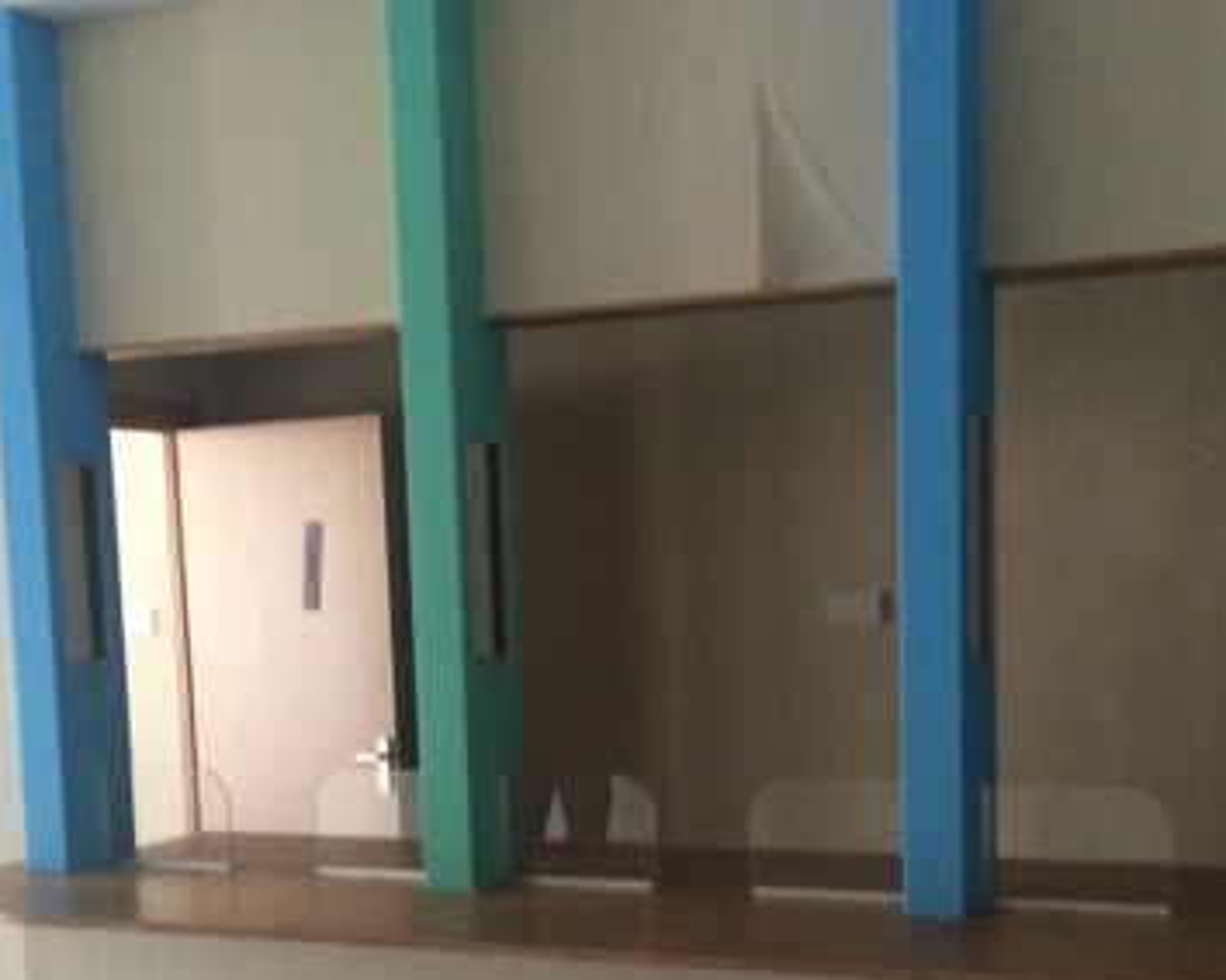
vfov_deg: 28.0
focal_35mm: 53
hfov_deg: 35.3
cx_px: 689
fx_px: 1923
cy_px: 776
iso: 320
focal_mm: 4.12
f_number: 2.2
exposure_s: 1/17
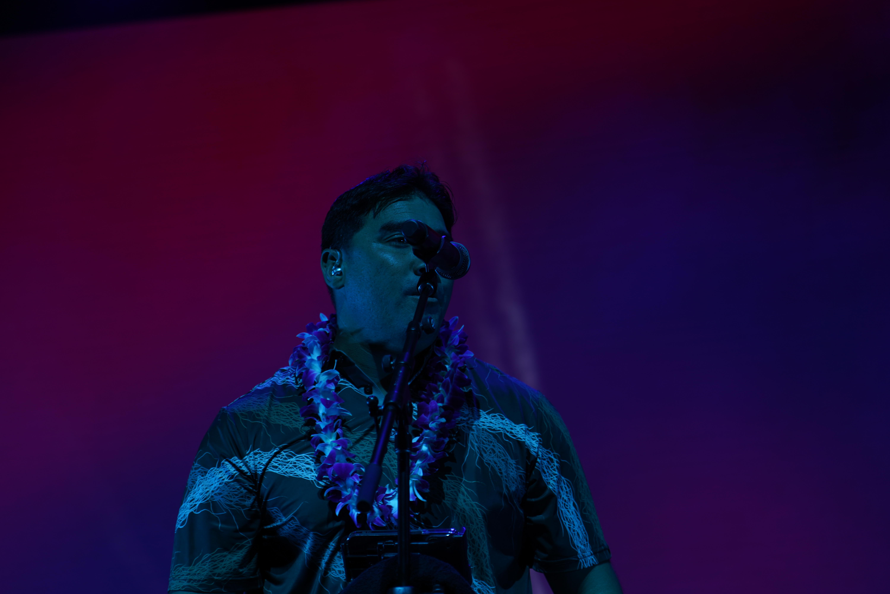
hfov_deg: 19.5
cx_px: 445
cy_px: 297
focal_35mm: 105
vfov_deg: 13.0
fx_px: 2596
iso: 125
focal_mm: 105
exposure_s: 1/125
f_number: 4
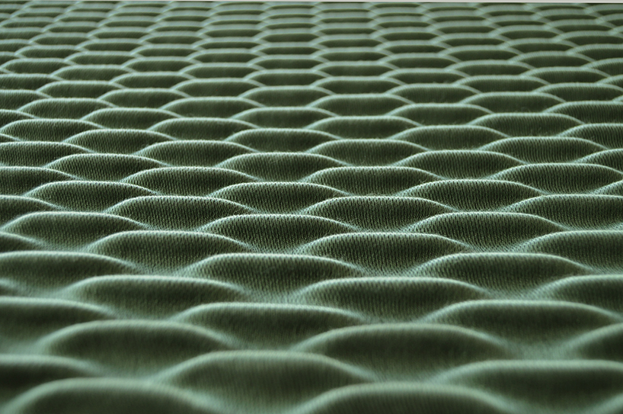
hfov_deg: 43.7
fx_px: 778
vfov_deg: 29.8
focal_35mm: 45
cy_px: 207
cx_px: 312
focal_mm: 30
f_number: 4.2
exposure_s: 1/60
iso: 1000
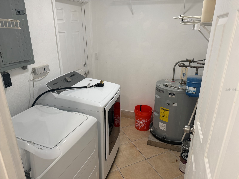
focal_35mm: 24
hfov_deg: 71.6
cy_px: 90
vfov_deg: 56.8
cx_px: 120
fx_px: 166
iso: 125
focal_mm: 6.76
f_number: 1.78
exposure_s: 1/120
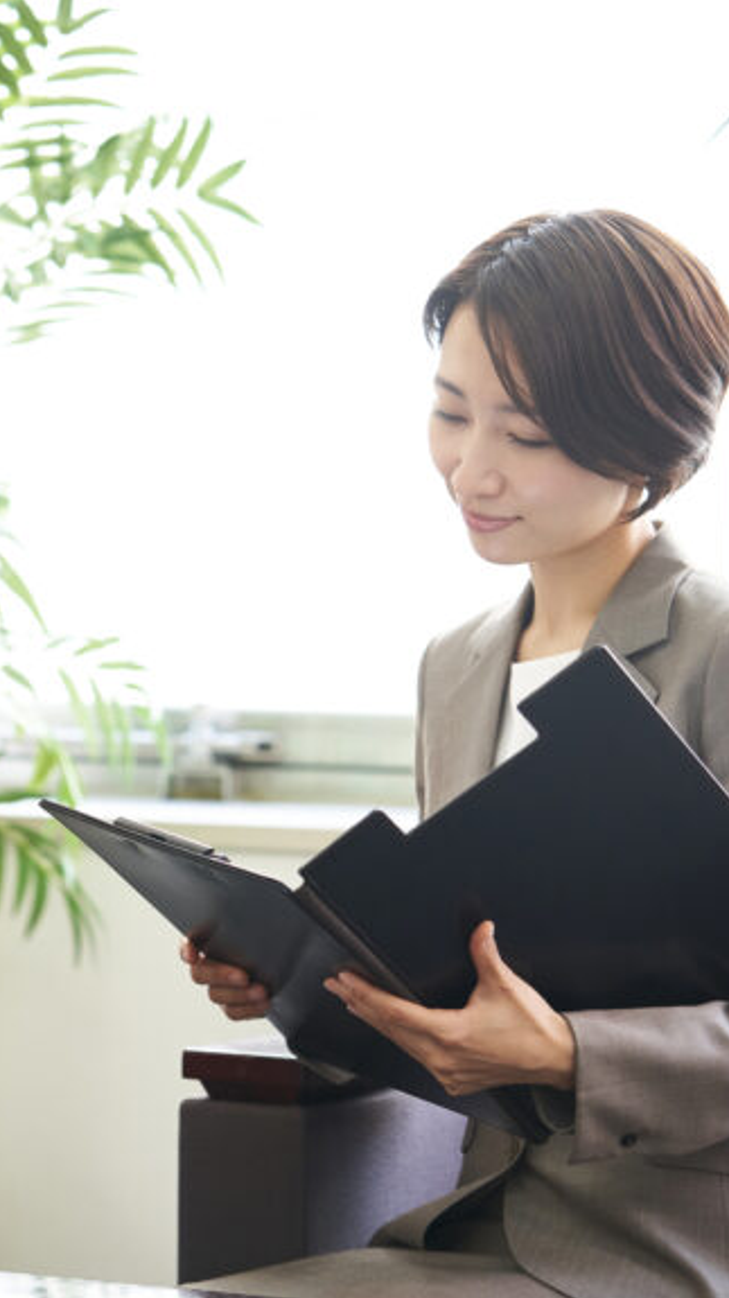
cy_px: 652
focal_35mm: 111
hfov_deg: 10.7
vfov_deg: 19.3
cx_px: -108
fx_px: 3818
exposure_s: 1/160
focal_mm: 70
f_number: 3.2
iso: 640
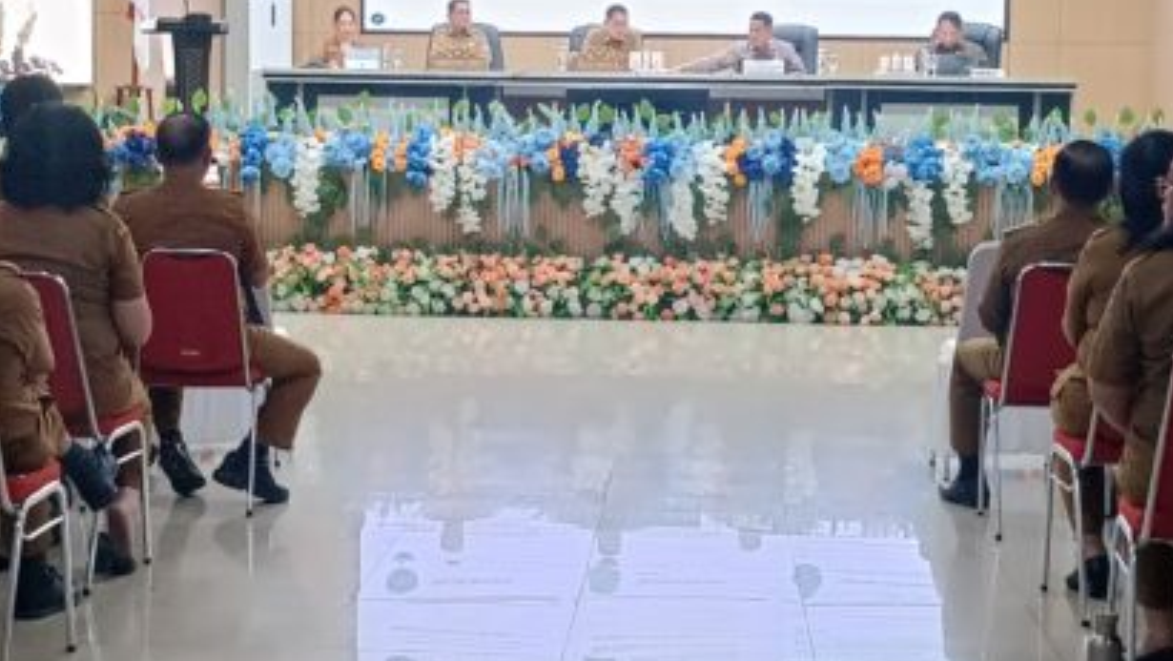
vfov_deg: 16.1
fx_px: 2334
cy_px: 309
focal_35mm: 75
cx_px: 528
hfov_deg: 28.2
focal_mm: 4.7
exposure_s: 1/25
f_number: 1.7
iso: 1600
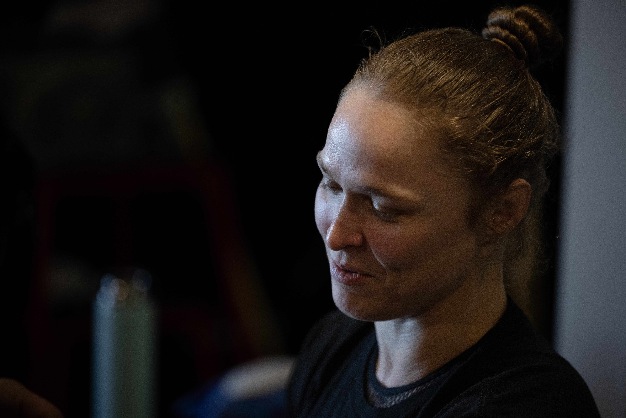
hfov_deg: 15.2
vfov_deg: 10.2
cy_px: 209
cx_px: 313
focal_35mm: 135
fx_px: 2347
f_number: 2.8
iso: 2500
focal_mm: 135
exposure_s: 1/1000
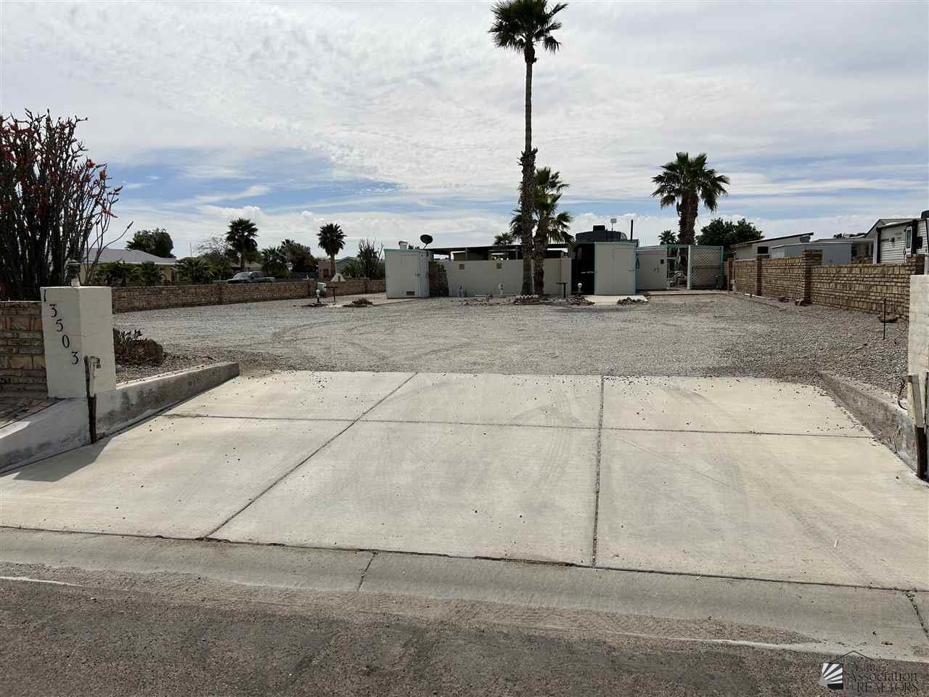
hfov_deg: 67.3
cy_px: 348
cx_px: 464
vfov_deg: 53.1
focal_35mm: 26
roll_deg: +1.7
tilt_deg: -4.7
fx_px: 698
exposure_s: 1/12658
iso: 50
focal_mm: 5.7
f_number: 1.5
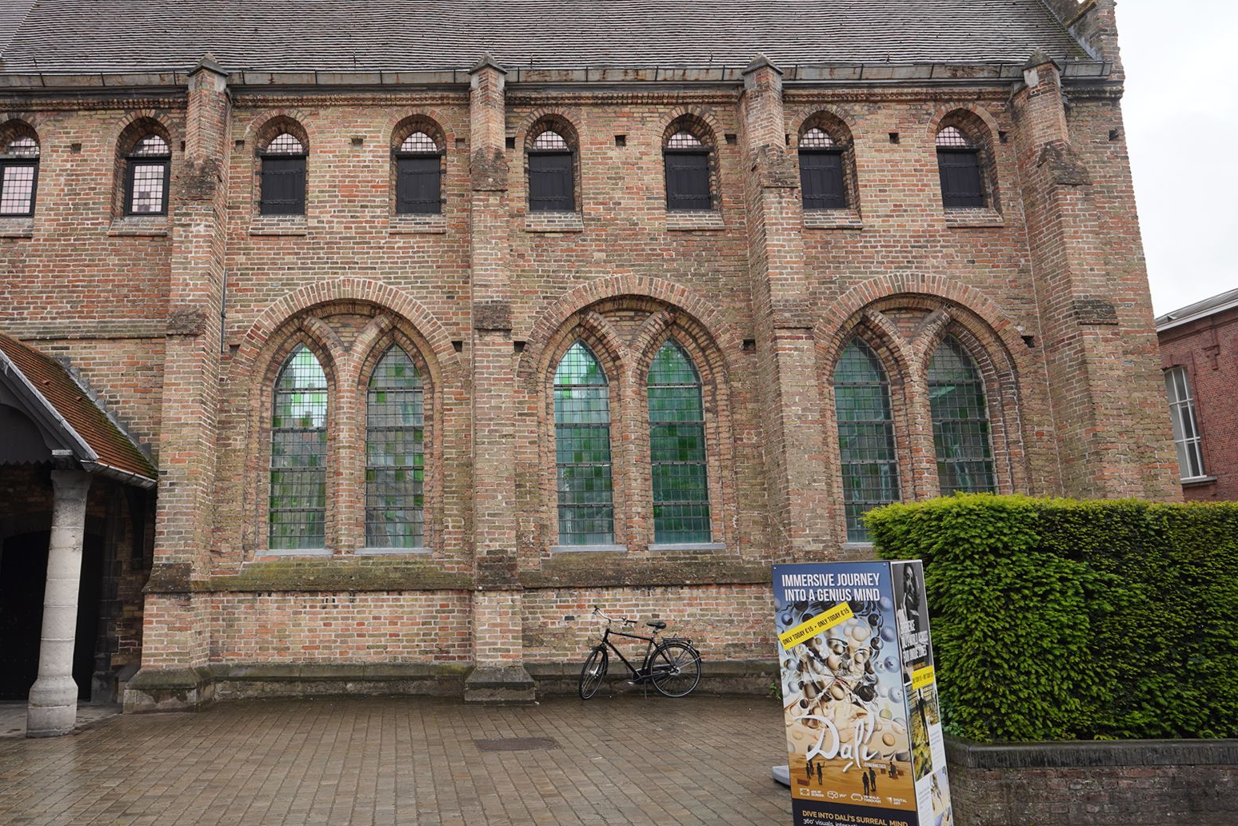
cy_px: 313
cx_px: 472
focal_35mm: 31
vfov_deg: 42.1
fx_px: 1066
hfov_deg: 59.6
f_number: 9
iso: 100
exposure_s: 1/100
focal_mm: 24
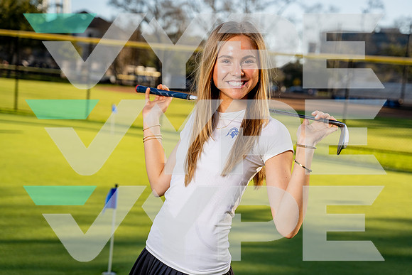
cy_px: 138
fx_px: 744
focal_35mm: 65
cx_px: 206
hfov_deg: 31.0
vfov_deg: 20.9
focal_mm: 65
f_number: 4
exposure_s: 1/800
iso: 100
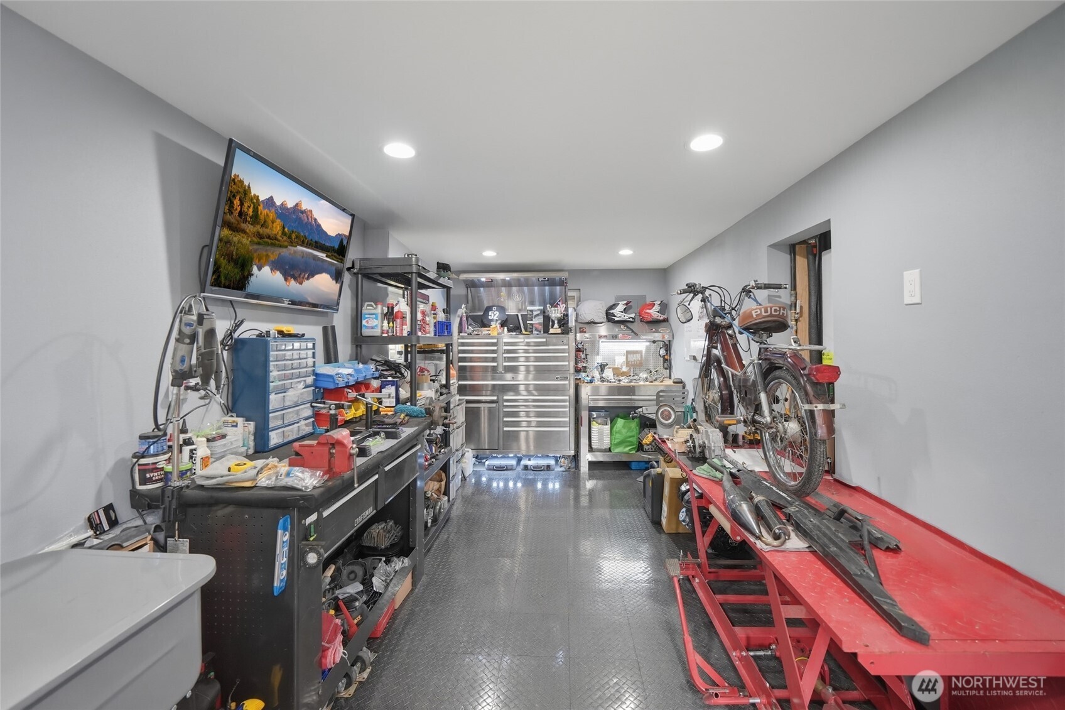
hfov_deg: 112.6
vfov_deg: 90.0
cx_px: 532
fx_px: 355
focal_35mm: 12
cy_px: 355
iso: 640
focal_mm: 12
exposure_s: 1/30
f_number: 4
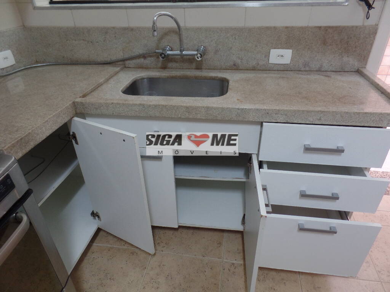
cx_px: 195
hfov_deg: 73.9
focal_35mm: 23
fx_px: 259
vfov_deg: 58.9
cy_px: 146
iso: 160
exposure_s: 1/30
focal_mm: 4.1
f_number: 2.8
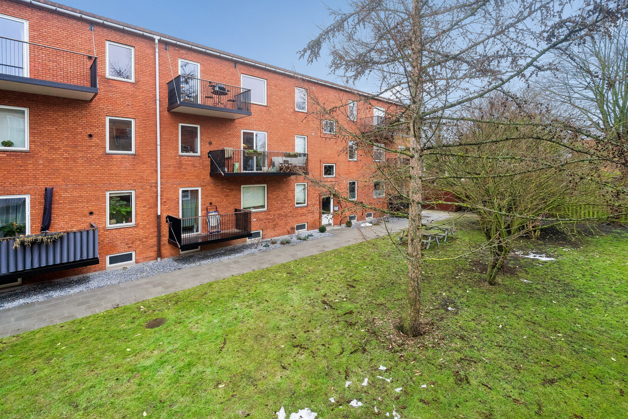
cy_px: 210
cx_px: 314
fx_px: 262
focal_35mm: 15
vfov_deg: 77.3
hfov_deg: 100.4
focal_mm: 15
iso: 800
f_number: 8
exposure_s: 1/125
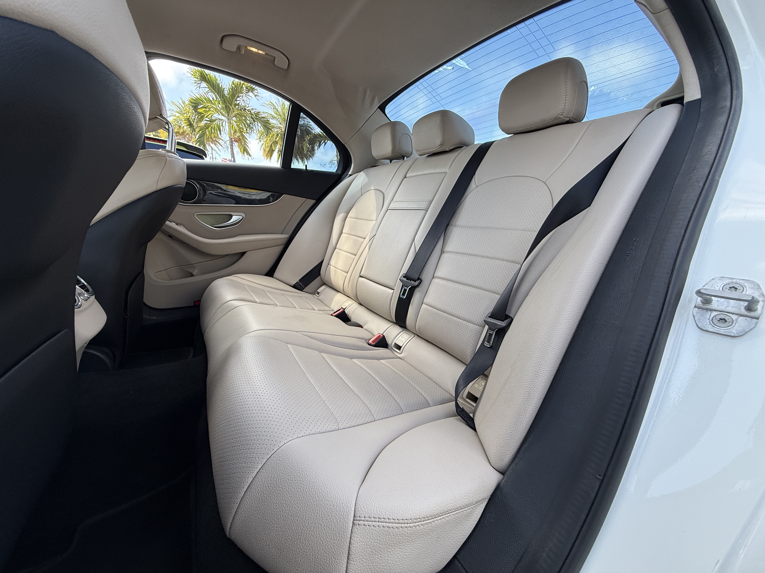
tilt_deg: -11.9
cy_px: 286
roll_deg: -1.7
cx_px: 382
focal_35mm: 14
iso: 64
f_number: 2.2
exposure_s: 1/268
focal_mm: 2.22
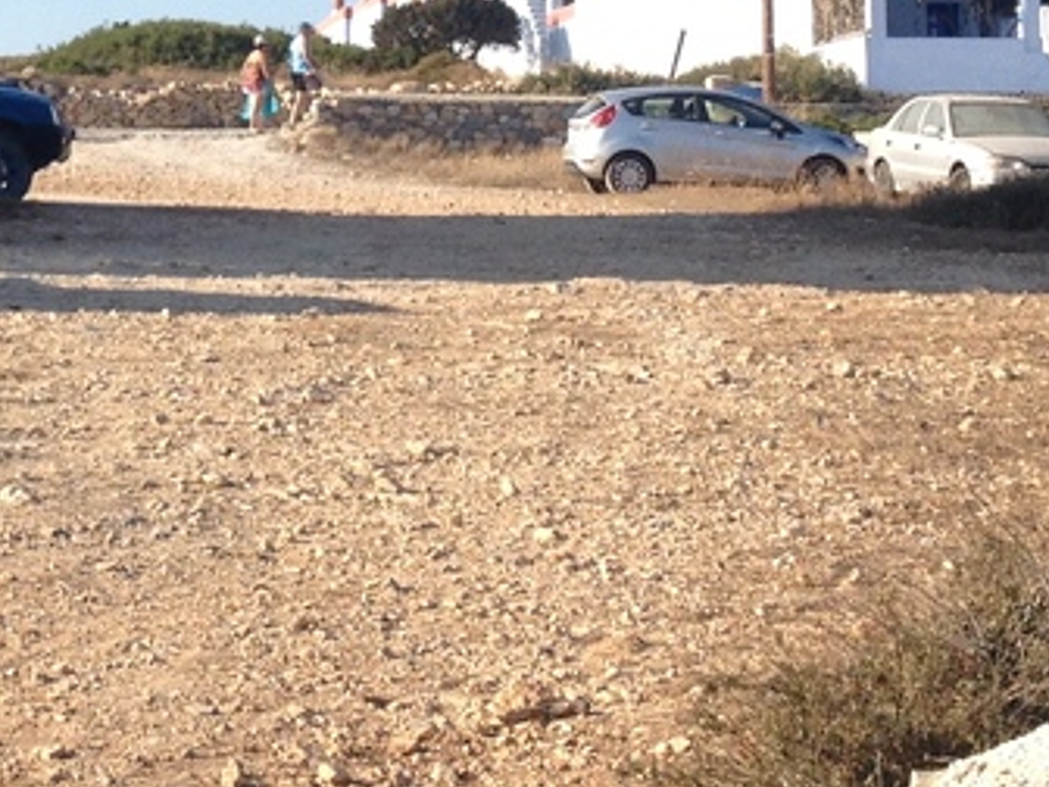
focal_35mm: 125
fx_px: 3788
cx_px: 75
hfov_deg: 15.6
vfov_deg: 11.7
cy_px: -66
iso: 50
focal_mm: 4.28
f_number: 2.4
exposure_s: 1/1284
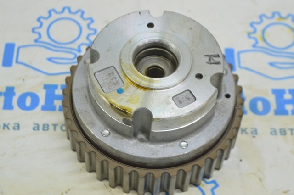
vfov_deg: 16.5
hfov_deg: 24.6
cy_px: 98
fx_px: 673
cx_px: 147
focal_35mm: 82
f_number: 5.6
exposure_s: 1/20
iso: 400
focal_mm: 55
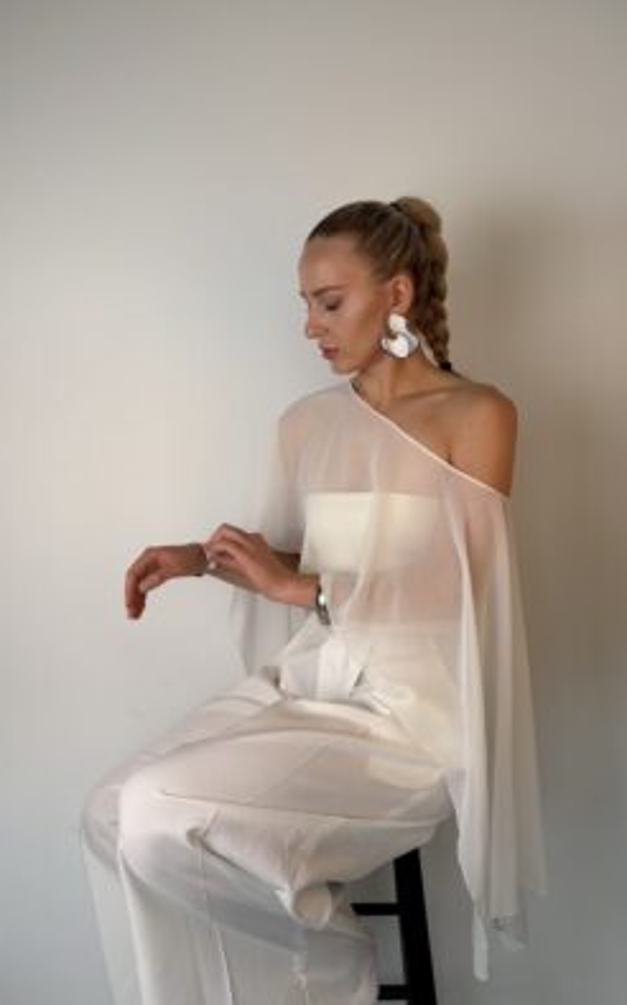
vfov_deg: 66.5
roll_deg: +0.9
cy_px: 502
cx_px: 324
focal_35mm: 28
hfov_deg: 44.5
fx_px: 766
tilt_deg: -5.1
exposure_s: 1/701
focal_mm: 5.96
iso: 50
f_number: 1.6
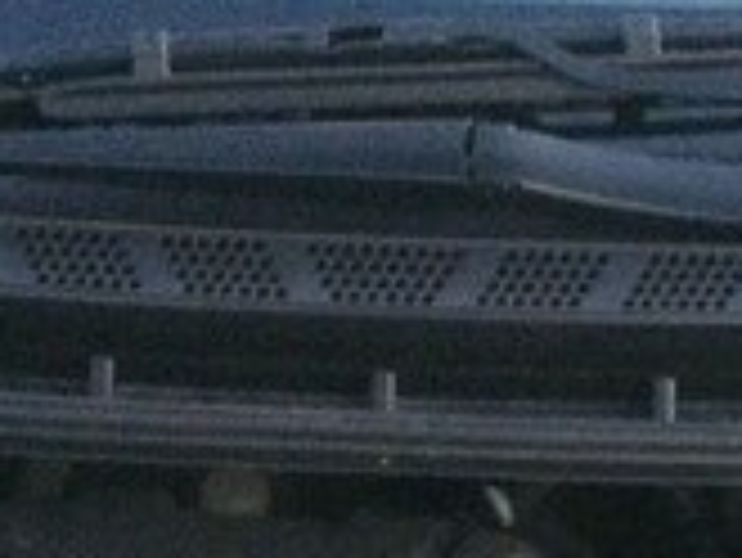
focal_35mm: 116
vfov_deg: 12.1
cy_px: 880
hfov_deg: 16.9
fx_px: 2488
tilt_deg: -43.1
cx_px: 540
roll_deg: -4.7
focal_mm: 4.15
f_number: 2.2
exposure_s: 1/17
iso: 400
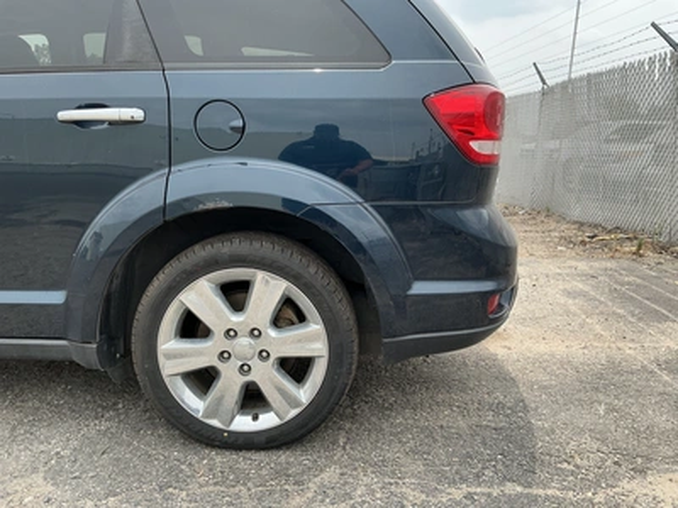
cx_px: 339
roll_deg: -2.1
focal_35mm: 28
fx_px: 548
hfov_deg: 63.4
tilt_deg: -8.4
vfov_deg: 49.7
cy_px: 254
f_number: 1.8
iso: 25
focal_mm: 3
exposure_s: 1/674
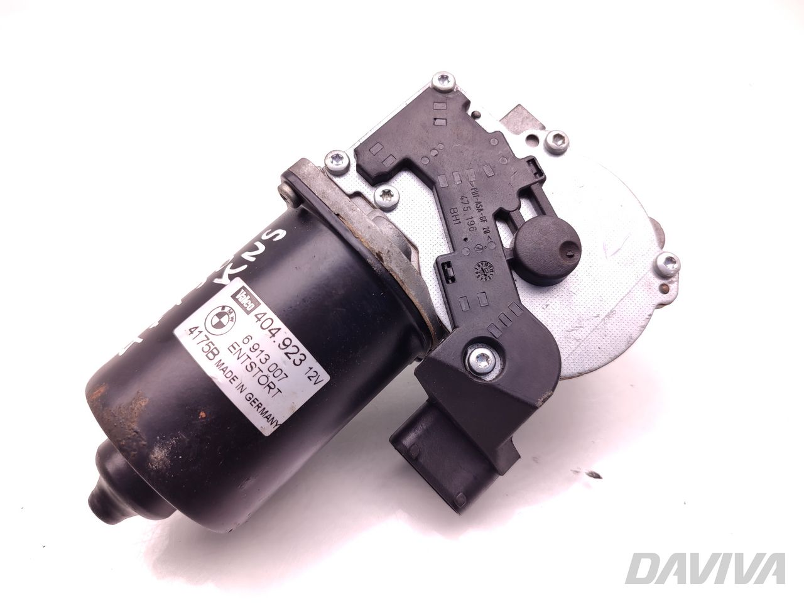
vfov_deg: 56.8
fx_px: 557
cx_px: 402
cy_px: 302
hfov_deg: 71.6
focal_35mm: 24
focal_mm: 5.89
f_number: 1.89
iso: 64
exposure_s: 1/60
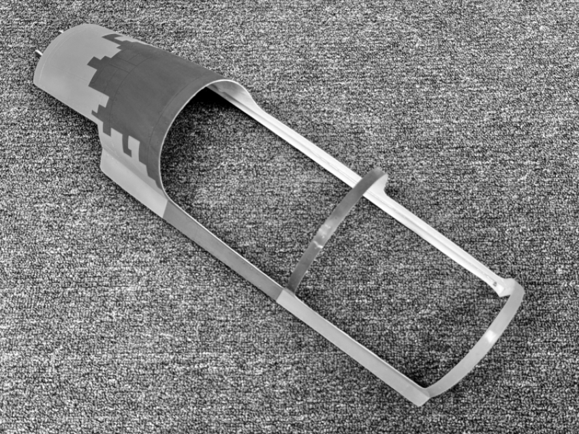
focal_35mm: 48
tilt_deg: -62.2
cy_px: 217
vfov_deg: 30.3
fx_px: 803
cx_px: 290
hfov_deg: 39.7
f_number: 1.78
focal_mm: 6.76
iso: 80
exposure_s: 1/50
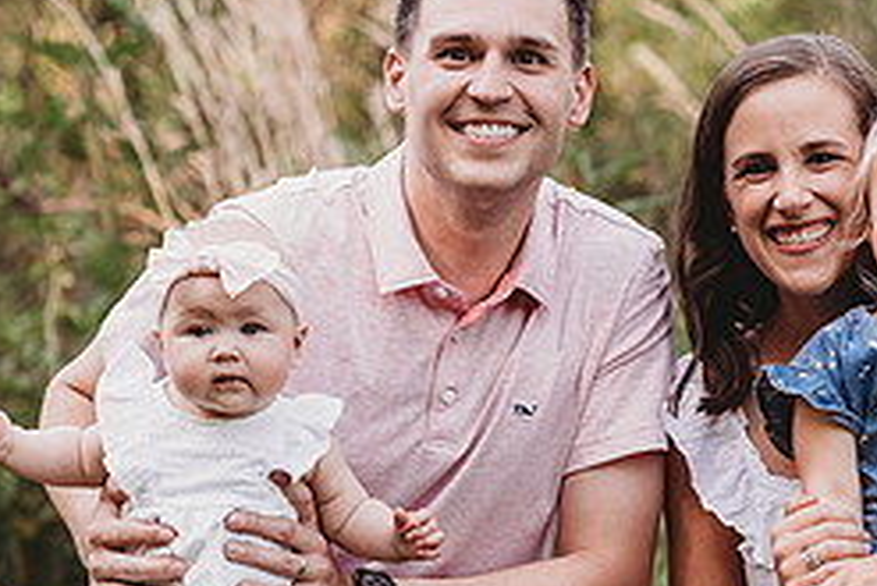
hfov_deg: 9.7
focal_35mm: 212
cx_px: 768
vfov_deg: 6.5
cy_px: 494
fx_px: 5167
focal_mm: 85
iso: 100
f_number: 2.2
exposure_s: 1/250
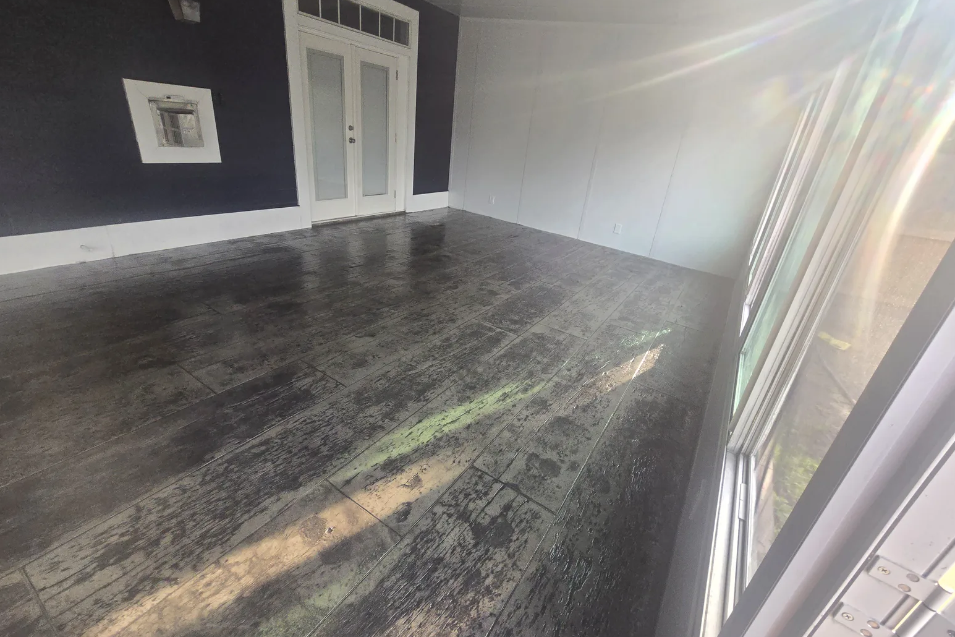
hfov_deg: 104.2
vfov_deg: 81.2
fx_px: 371
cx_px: 484
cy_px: 312
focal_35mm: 14
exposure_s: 1/120
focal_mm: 2.2
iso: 80
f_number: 2.2
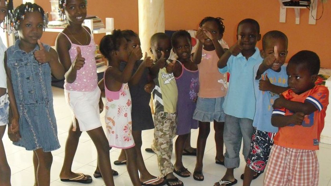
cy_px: 124
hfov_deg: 42.9
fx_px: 421
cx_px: 160
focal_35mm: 48
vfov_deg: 24.8
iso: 400
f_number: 3.1
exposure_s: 1/60
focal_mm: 6.3
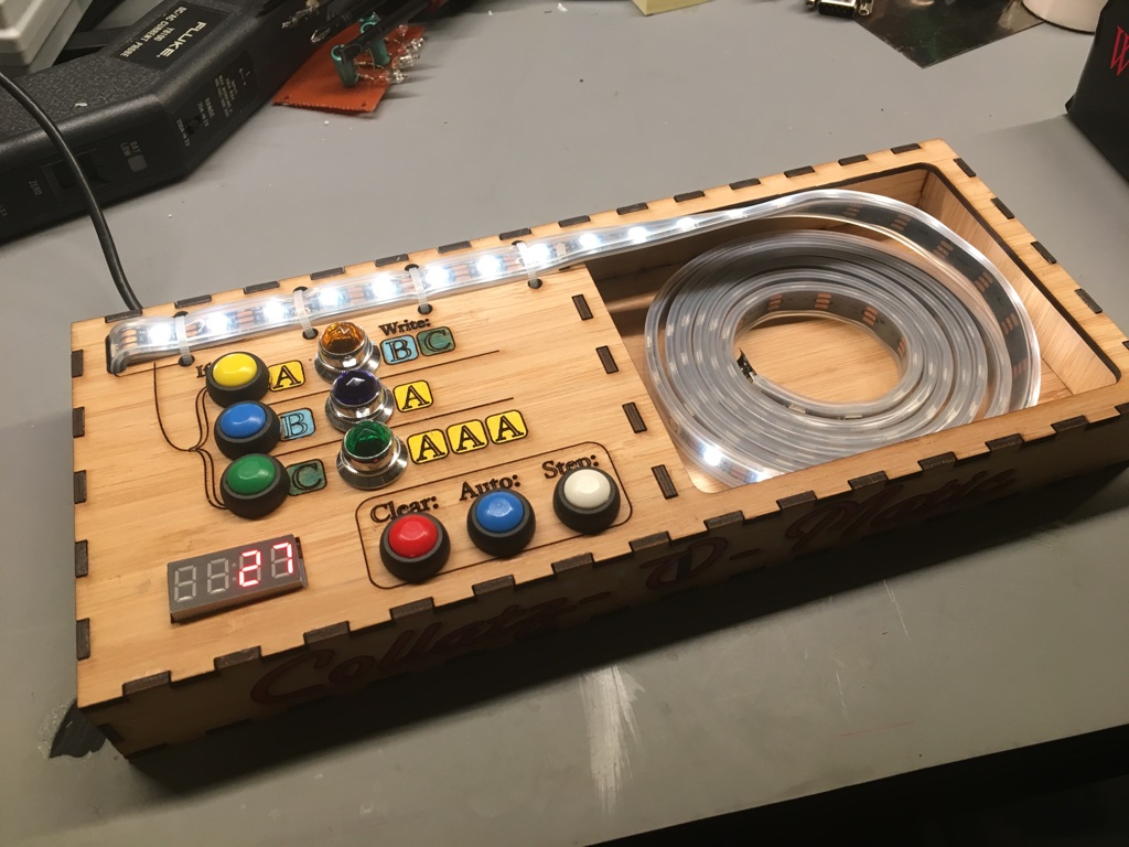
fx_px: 946
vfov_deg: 48.2
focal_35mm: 29
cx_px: 564
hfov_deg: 61.7
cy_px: 424
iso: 100
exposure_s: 1/33
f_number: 2.2
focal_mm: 4.15
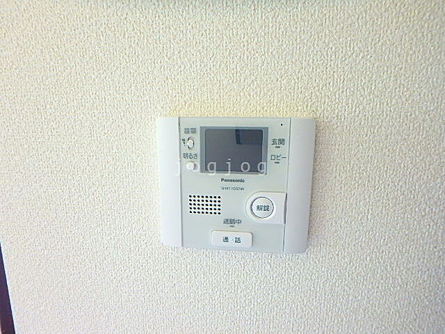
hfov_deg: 79.0
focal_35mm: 21
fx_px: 270
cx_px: 222
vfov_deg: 63.4
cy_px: 167
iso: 400
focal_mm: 3.7
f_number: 3.5
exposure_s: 1/30
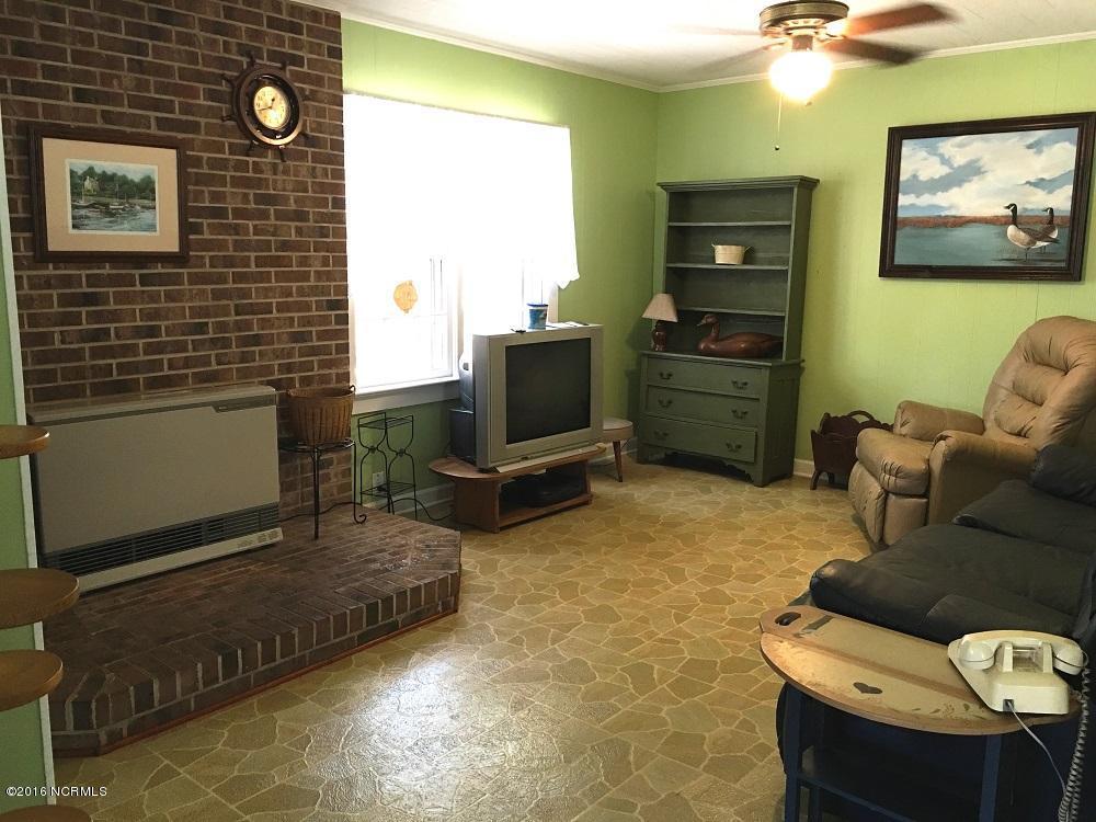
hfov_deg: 61.7
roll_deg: +0.5
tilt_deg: -8.3
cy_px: 411
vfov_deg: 48.2
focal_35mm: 29
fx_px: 918
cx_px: 548
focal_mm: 4.15
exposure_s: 1/15
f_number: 2.2
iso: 64
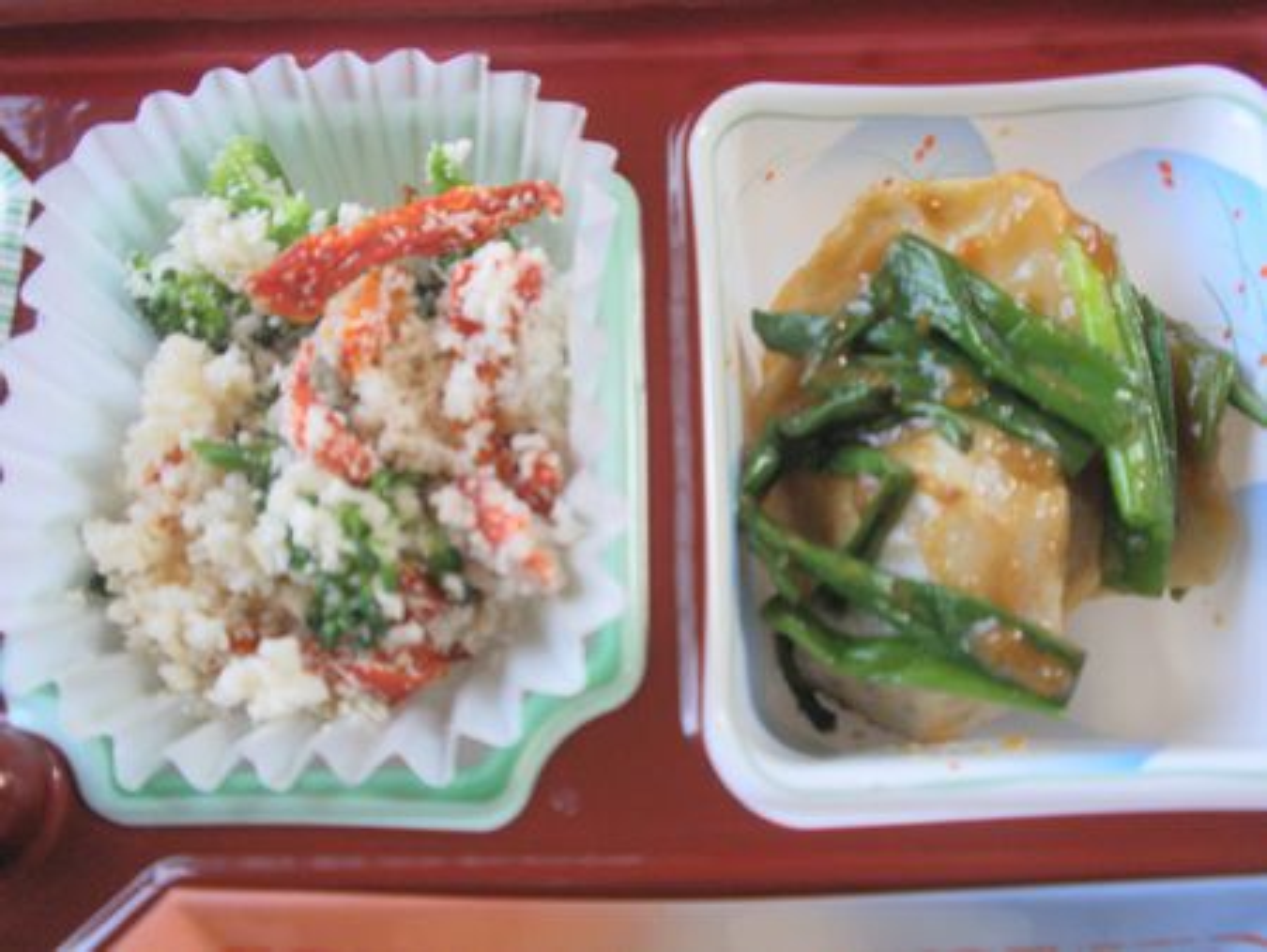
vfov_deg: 38.7
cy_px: 476
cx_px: 634
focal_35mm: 37
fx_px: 1355
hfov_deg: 50.1
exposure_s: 1/80
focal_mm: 6.6
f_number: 3.5
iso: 100
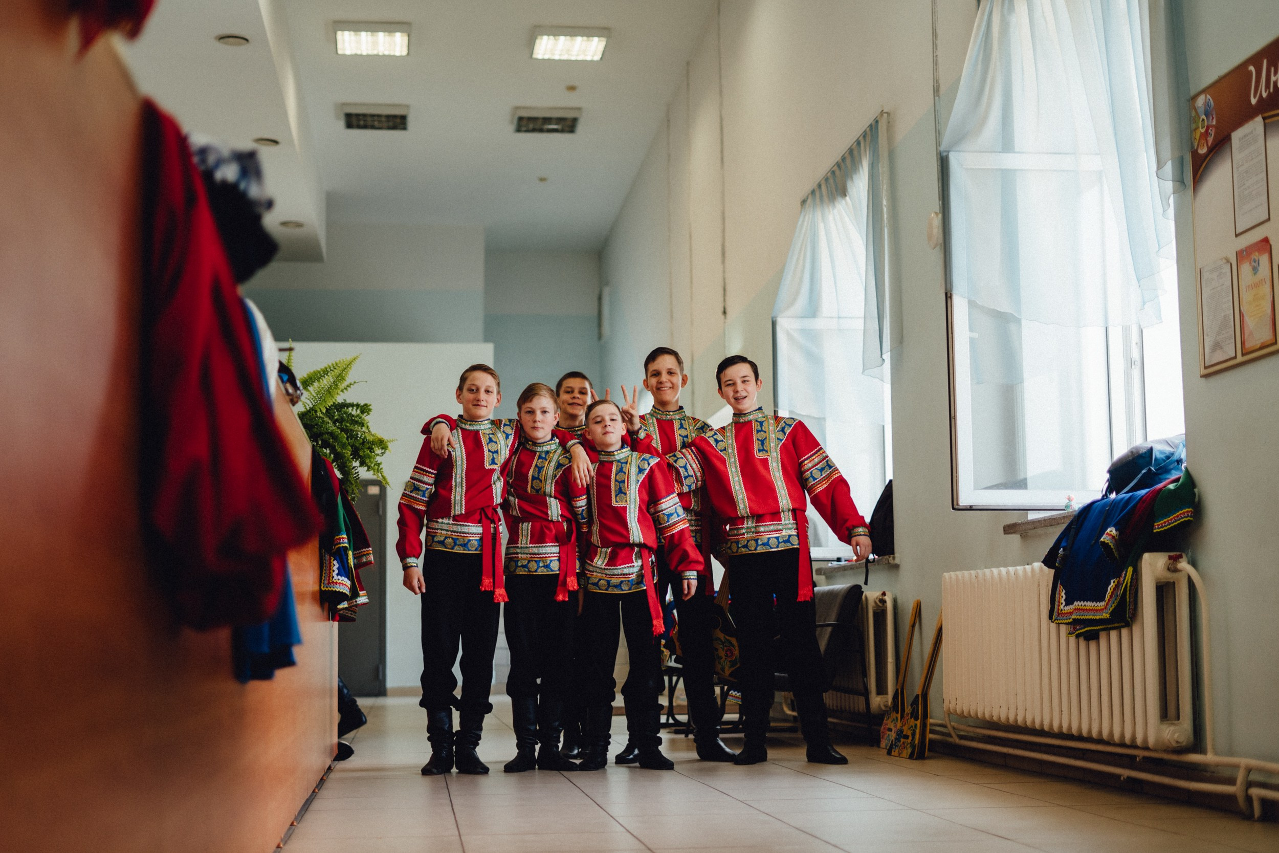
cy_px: 426
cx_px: 640
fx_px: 1844
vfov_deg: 26.0
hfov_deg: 38.3
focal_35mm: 52
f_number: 1.8
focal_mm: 50
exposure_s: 1/200
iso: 200
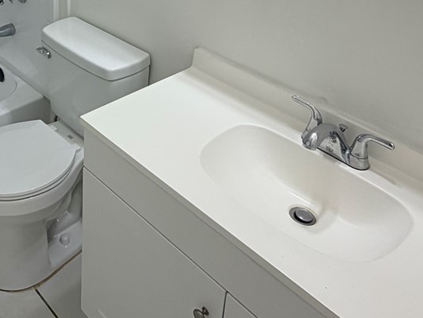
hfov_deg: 41.1
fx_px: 513
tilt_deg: -17.8
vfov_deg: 30.7
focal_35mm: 42
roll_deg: +1.6
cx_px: 38
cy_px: -31
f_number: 2.2
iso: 100
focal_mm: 2.22
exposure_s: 1/120
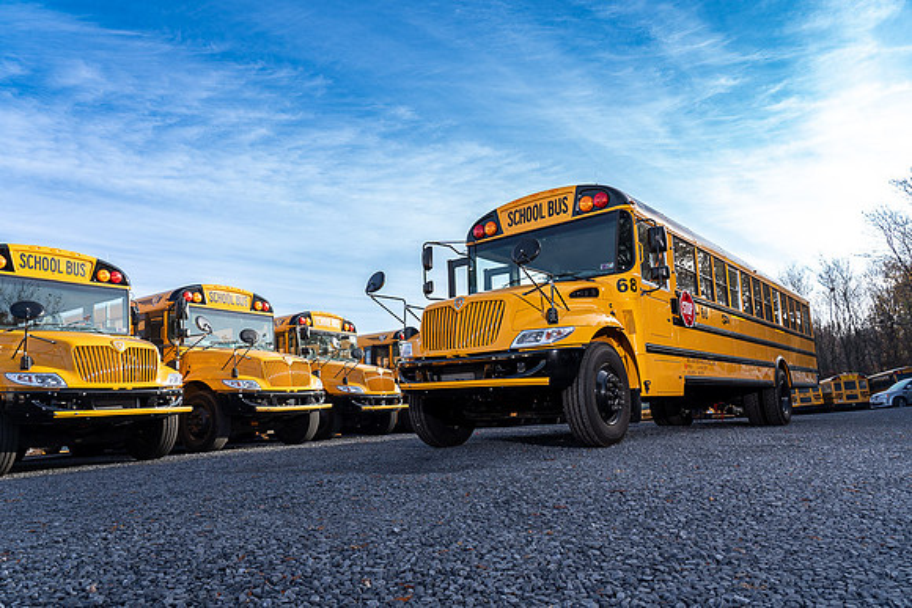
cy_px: 304
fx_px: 608
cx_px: 456
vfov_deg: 53.2
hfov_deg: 73.7
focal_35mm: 24
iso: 125
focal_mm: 24
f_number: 5.6
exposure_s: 1/250
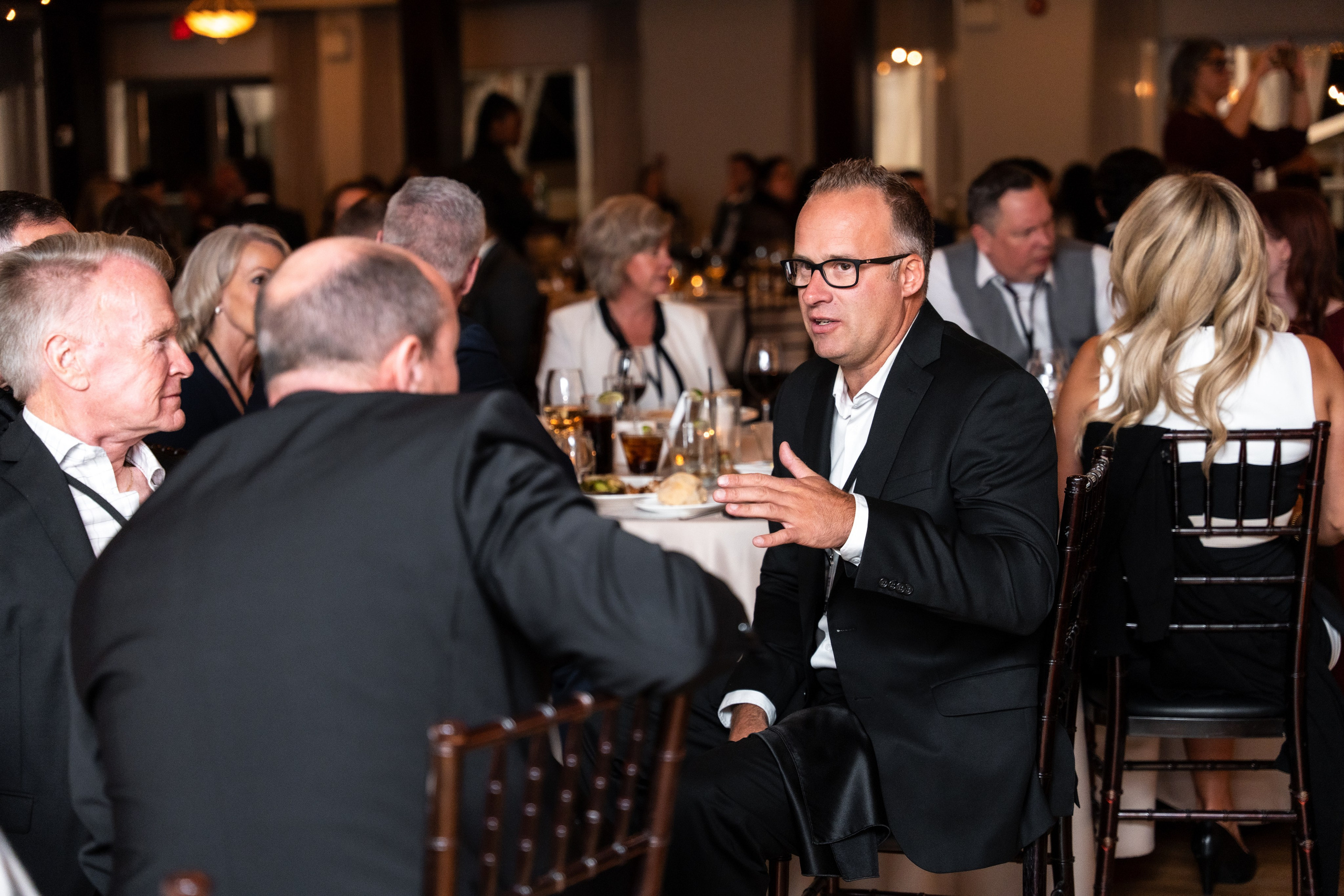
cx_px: 672
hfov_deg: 28.8
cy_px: 448
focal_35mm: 70
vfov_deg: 19.5
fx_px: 2613
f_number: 2.8
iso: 1250
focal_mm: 70
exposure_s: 1/160
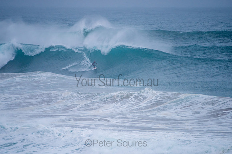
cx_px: 111
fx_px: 3952
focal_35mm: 613
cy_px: 71
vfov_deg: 2.2
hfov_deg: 3.4
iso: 450
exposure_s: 1/1250
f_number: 5.6
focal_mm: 500
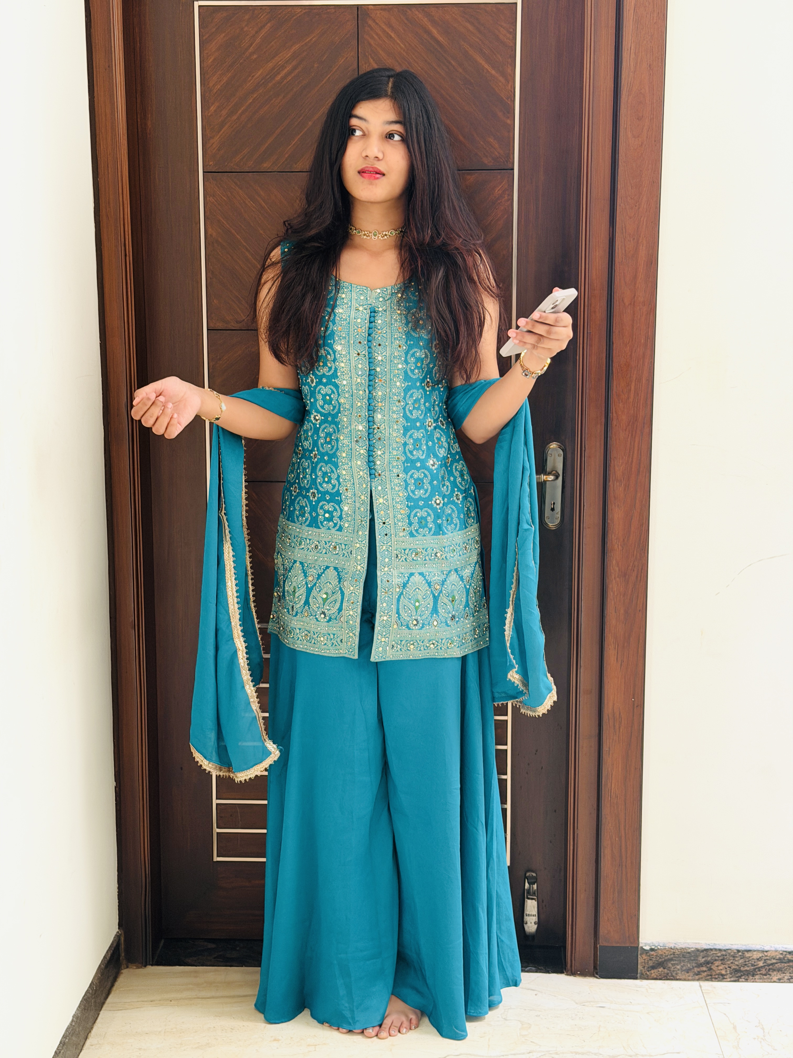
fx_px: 1466
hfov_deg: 30.3
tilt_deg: -9.5
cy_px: 529
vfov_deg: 39.7
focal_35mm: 48
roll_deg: -1.1
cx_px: 396
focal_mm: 6.76
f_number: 1.78
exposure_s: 1/50
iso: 160
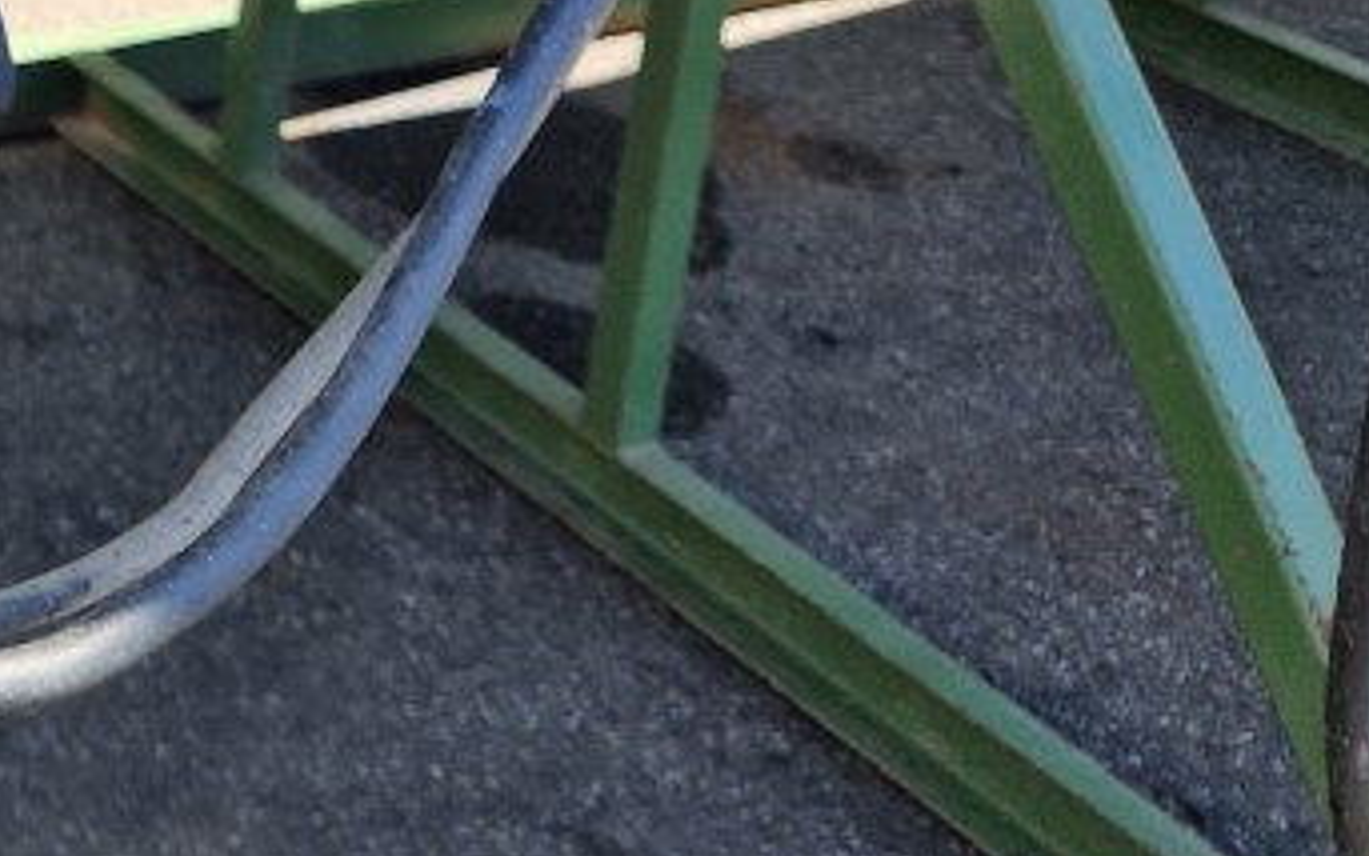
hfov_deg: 23.5
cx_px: -596
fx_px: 2725
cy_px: -400
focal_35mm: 73
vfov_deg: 16.4
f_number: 1.8
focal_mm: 5.4
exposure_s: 1/291
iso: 50
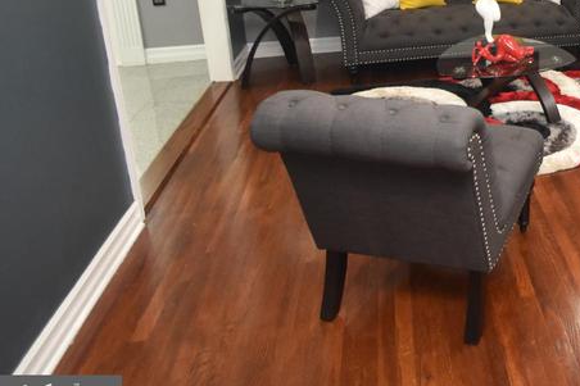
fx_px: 548
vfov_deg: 34.6
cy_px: -16
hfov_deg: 43.4
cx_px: 636
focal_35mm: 34
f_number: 4
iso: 800
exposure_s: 1/80
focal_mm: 10
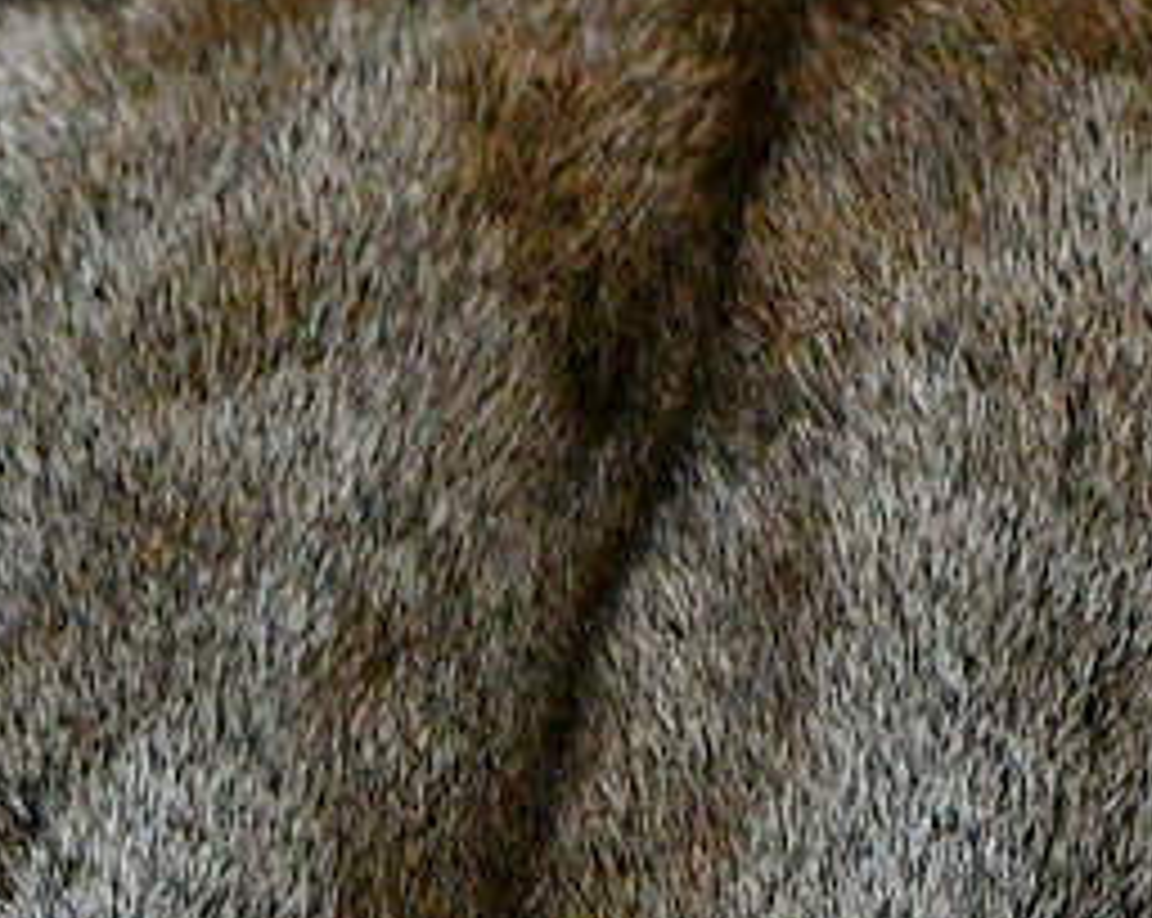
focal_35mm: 3172
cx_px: 1413
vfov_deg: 0.5
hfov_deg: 0.6
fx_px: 107984
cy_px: 1836
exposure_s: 1/640
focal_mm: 360
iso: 1400
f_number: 5.6
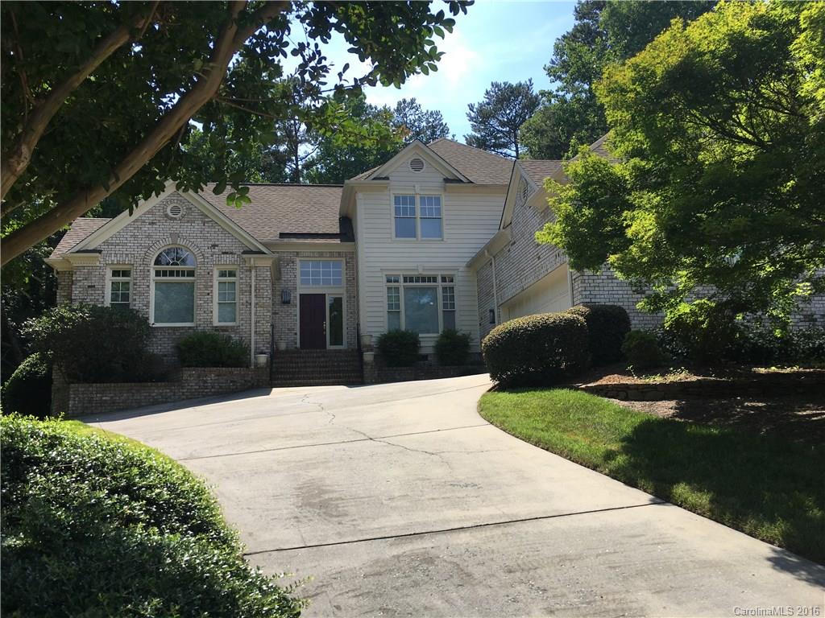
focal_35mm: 29
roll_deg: +3.1
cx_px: 412
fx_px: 691
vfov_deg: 48.2
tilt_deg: +10.9
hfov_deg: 61.7
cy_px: 309
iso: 25
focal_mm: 4.15
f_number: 2.2
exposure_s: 1/1131
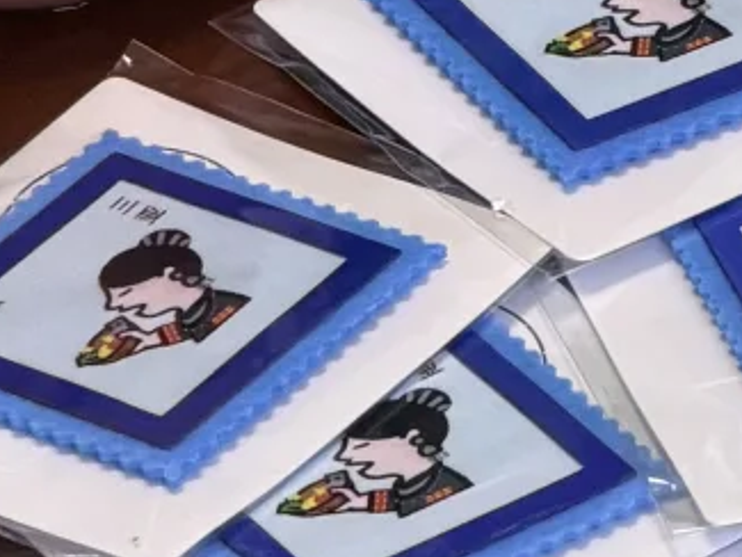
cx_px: 1185
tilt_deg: -35.4
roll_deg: +0.8
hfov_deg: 4.4
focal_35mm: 443
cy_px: -564
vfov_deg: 3.3
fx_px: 9499
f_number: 2.8
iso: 400
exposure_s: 1/100
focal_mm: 16.89
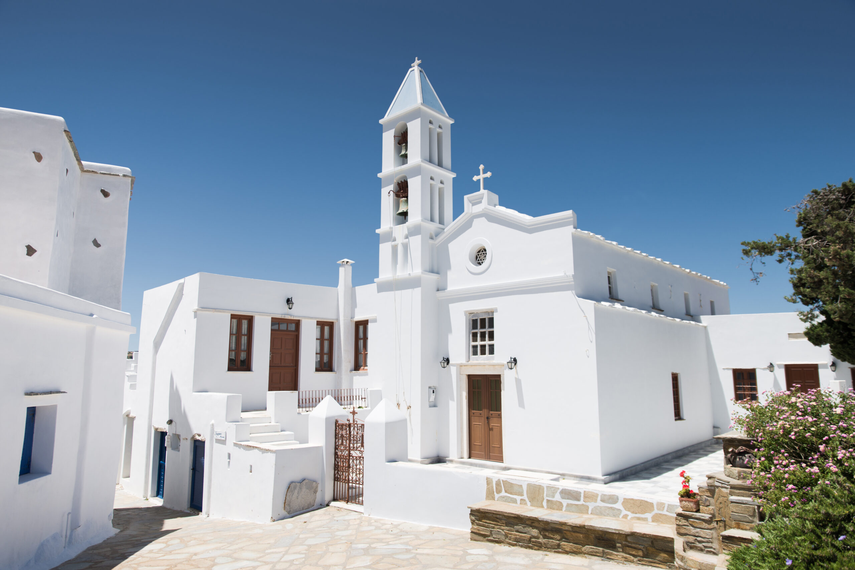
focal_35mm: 24
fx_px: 570
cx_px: 428
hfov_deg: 73.7
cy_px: 285
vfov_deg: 53.2
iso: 100
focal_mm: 24
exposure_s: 1/2500
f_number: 2.8
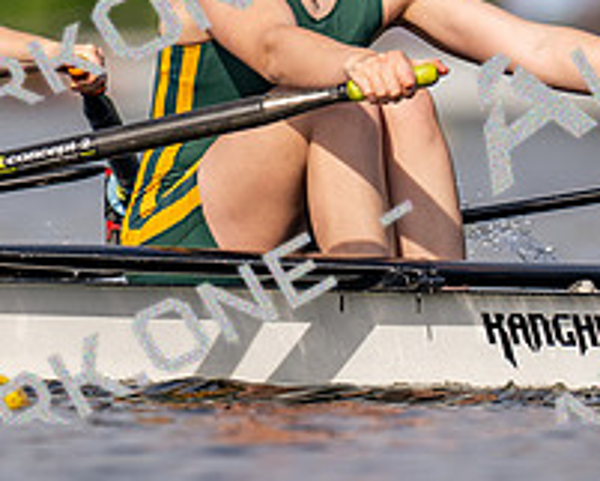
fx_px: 43368
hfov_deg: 0.8
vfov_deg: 0.6
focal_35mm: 2441
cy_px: -88
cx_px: 221
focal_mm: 600
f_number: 4
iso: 250
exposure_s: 1/2500
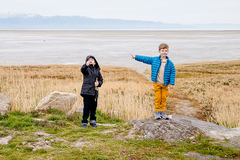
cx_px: 97
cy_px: 40
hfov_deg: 29.3
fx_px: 458
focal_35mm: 69
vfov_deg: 19.6
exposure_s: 1/200
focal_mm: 46
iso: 200
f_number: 4
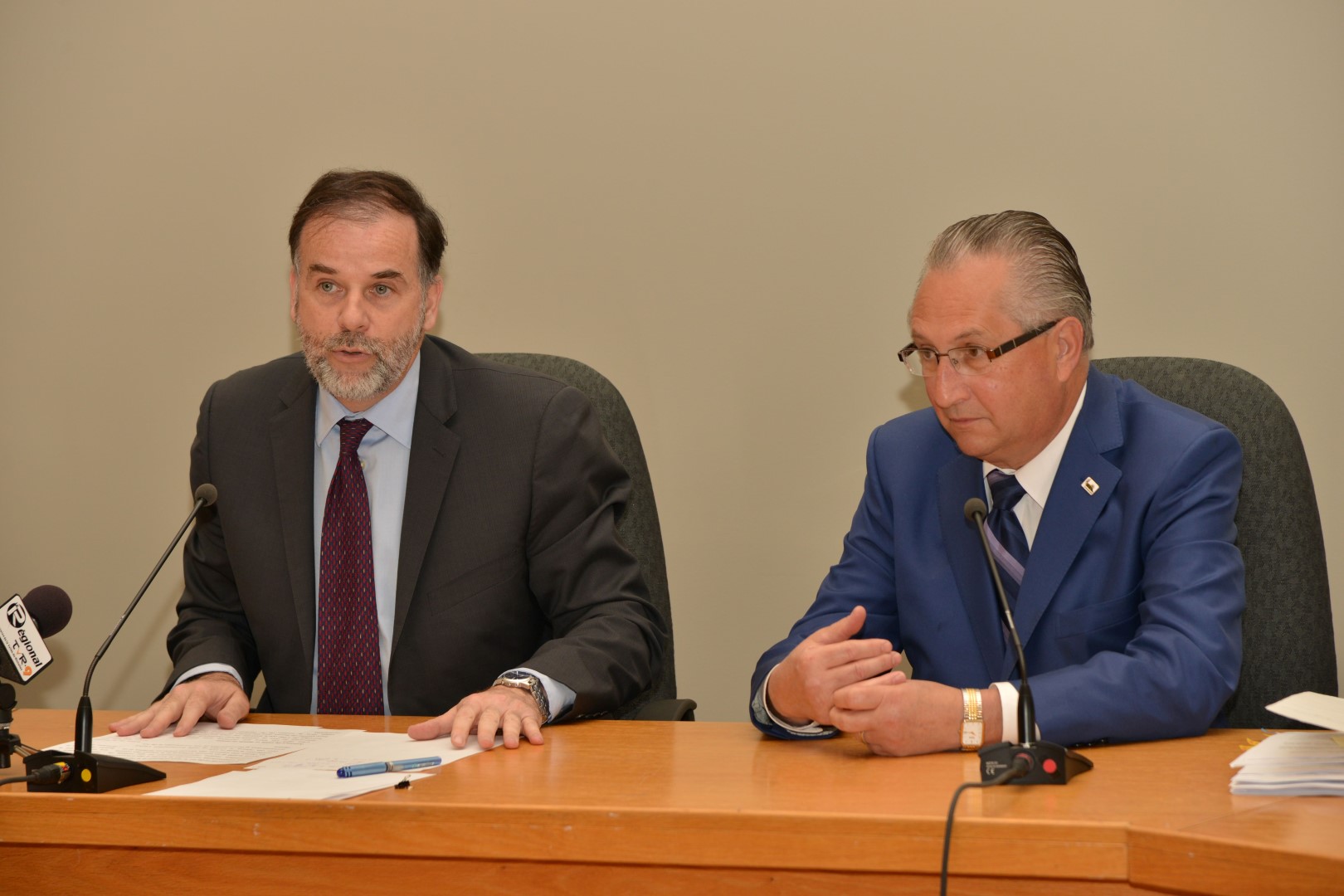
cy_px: 448
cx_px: 672
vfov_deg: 11.4
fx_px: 4480
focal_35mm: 120
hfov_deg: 17.1
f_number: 5.6
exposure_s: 1/160
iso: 500
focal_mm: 120
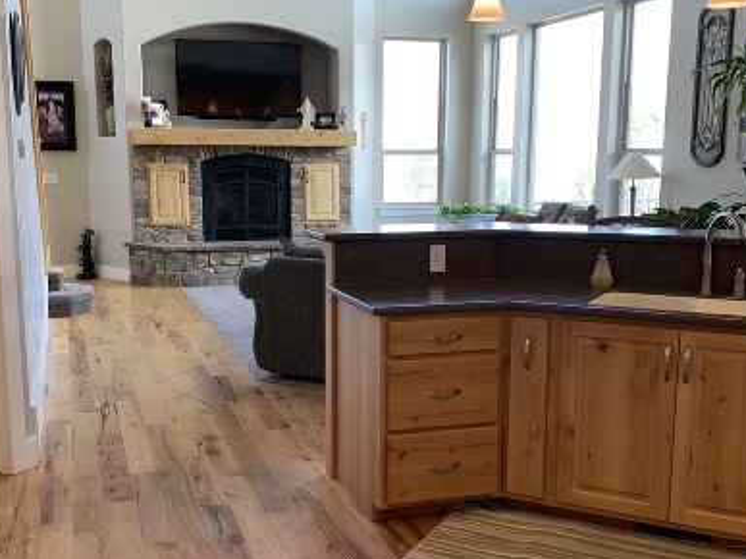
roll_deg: -0.1
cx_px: 341
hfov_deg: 43.8
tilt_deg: -10.3
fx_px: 926
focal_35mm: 43
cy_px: 322
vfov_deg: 33.5
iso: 64
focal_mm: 4.25
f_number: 1.8
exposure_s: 1/120
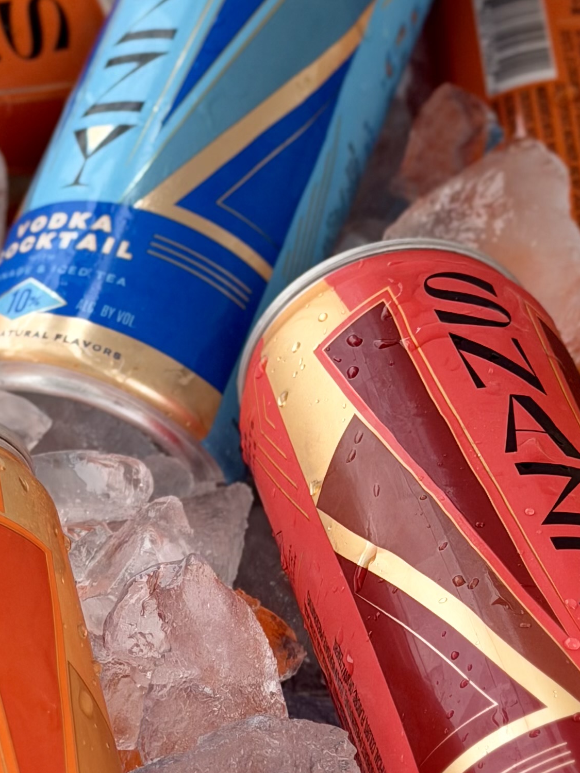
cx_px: 159
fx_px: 2882
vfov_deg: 15.3
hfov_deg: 11.5
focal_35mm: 129
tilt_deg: -36.6
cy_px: 322
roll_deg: -3.3
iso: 100
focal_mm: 6.76
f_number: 1.78
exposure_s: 1/95
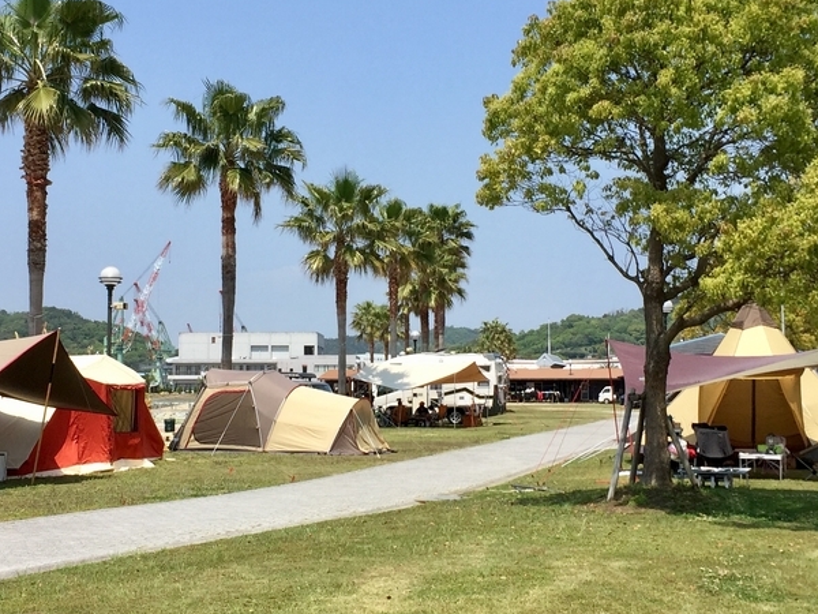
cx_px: 357
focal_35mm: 58
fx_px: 1371
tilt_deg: +2.7
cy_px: 307
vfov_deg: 25.2
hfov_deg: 33.2
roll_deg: -0.8
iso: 32
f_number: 2.2
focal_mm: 4.15
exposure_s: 1/1799
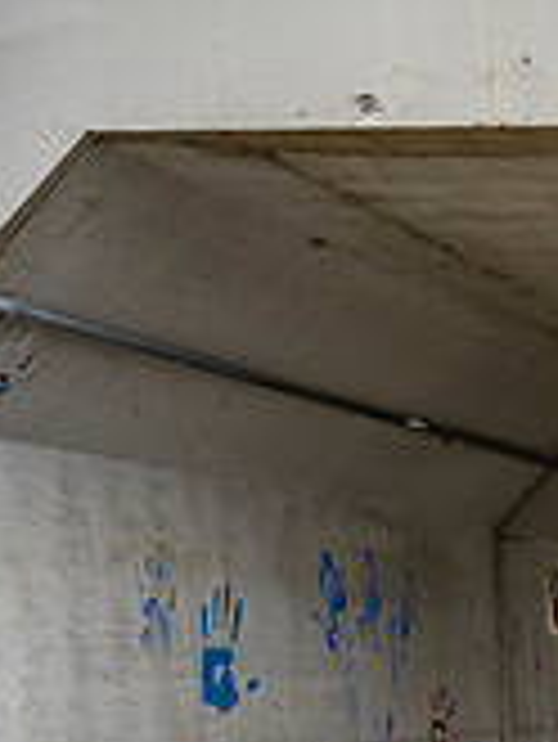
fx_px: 1739
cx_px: 1192
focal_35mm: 81
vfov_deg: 22.7
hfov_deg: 14.4
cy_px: 821
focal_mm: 24
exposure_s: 1/800
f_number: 4
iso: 800
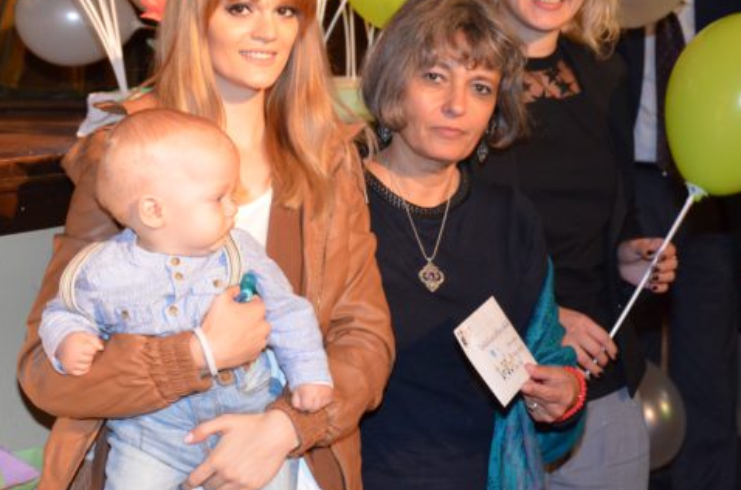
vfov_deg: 12.5
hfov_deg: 18.8
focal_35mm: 109
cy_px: 177
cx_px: 316
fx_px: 2234
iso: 2500
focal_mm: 45
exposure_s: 1/60
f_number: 4.8
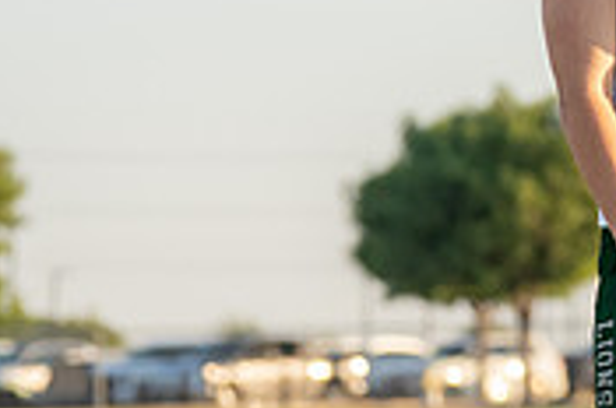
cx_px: 729
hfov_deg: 5.4
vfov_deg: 3.6
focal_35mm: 380
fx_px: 6490
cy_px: 263
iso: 500
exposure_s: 1/2500
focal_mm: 90
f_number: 2.8
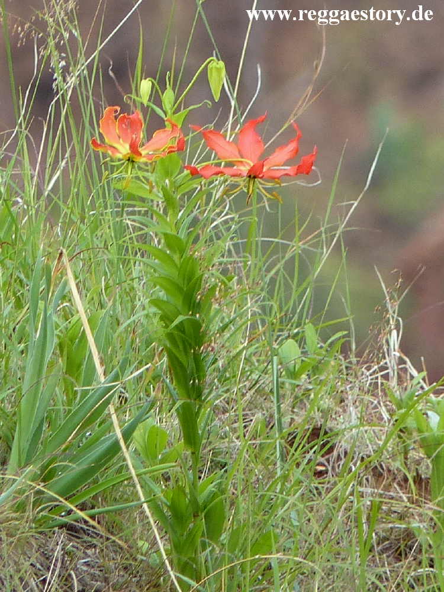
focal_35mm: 600
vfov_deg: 3.3
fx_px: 10261
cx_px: 222
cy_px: 296
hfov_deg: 2.5
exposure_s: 1/160
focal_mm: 108
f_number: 4
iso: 100
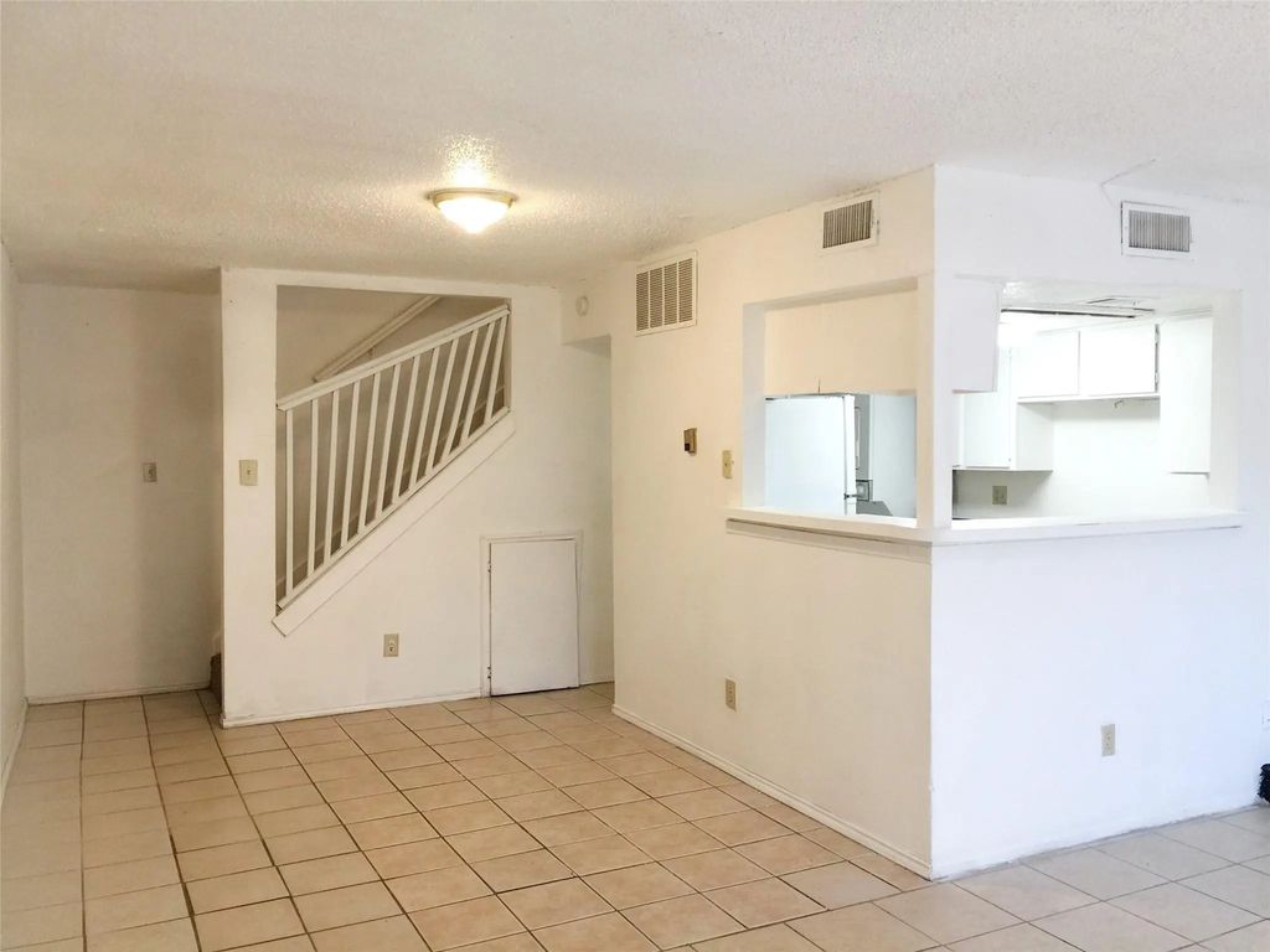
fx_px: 1064
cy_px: 476
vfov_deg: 48.2
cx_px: 635
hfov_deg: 61.7
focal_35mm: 29
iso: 50
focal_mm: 4.15
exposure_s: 1/30
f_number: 2.2
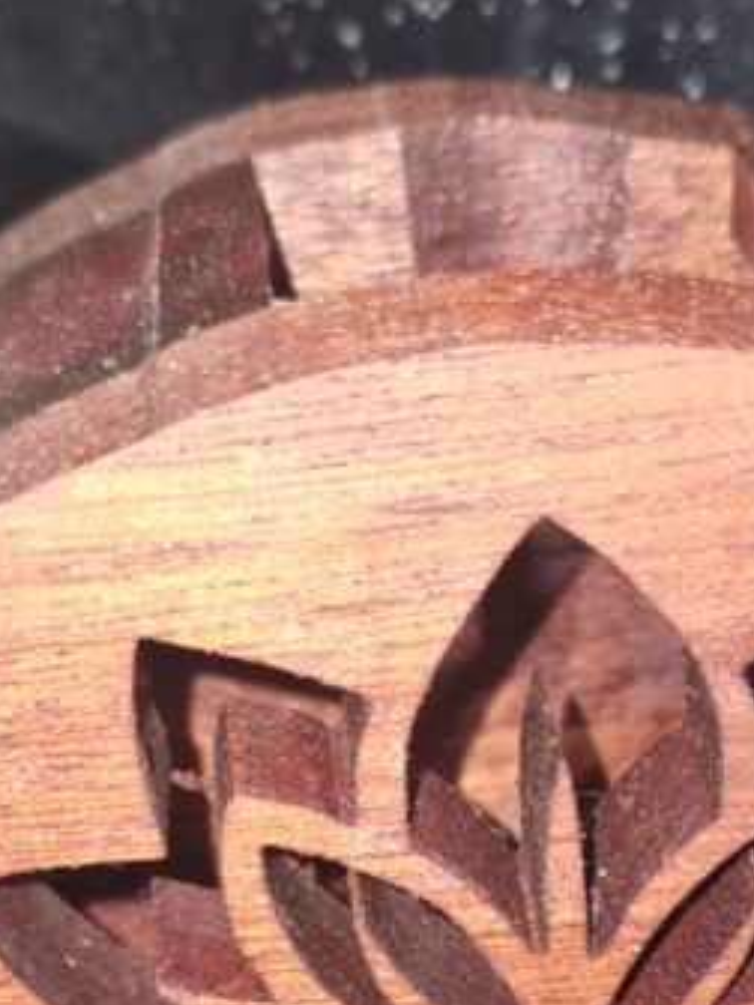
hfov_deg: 20.9
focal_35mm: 70
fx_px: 2033
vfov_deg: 26.5
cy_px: 972
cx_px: 491
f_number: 1.8
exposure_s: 1/100
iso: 500
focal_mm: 5.54
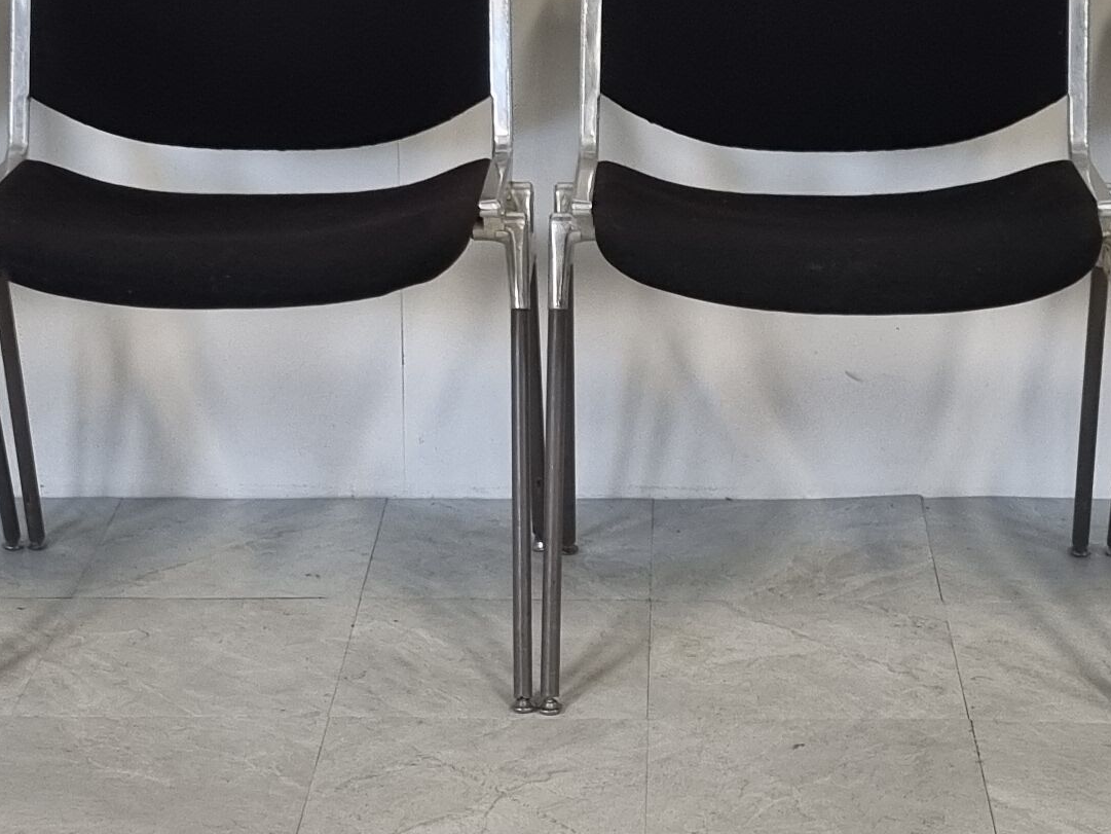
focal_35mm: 97
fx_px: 3114
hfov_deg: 20.2
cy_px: 110
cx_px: 589
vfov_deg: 15.1
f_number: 1.8
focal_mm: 5.4
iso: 200
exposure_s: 1/100
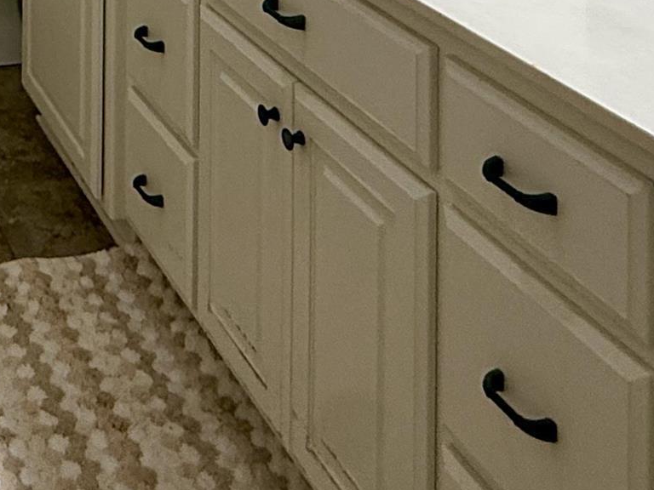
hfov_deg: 29.7
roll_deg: +2.1
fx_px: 1058
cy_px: -433
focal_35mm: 56
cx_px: -118
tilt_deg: +1.3
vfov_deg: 18.9
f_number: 2.2
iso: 125
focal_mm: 2.22
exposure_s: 1/120
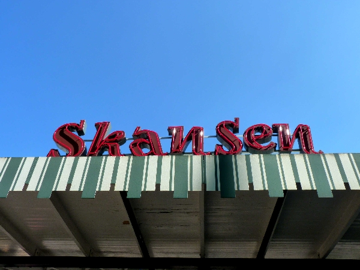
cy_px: 135
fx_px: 354
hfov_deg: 54.0
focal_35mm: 34
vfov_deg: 41.8
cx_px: 180
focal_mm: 6
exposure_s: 1/200
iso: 125
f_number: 5.6
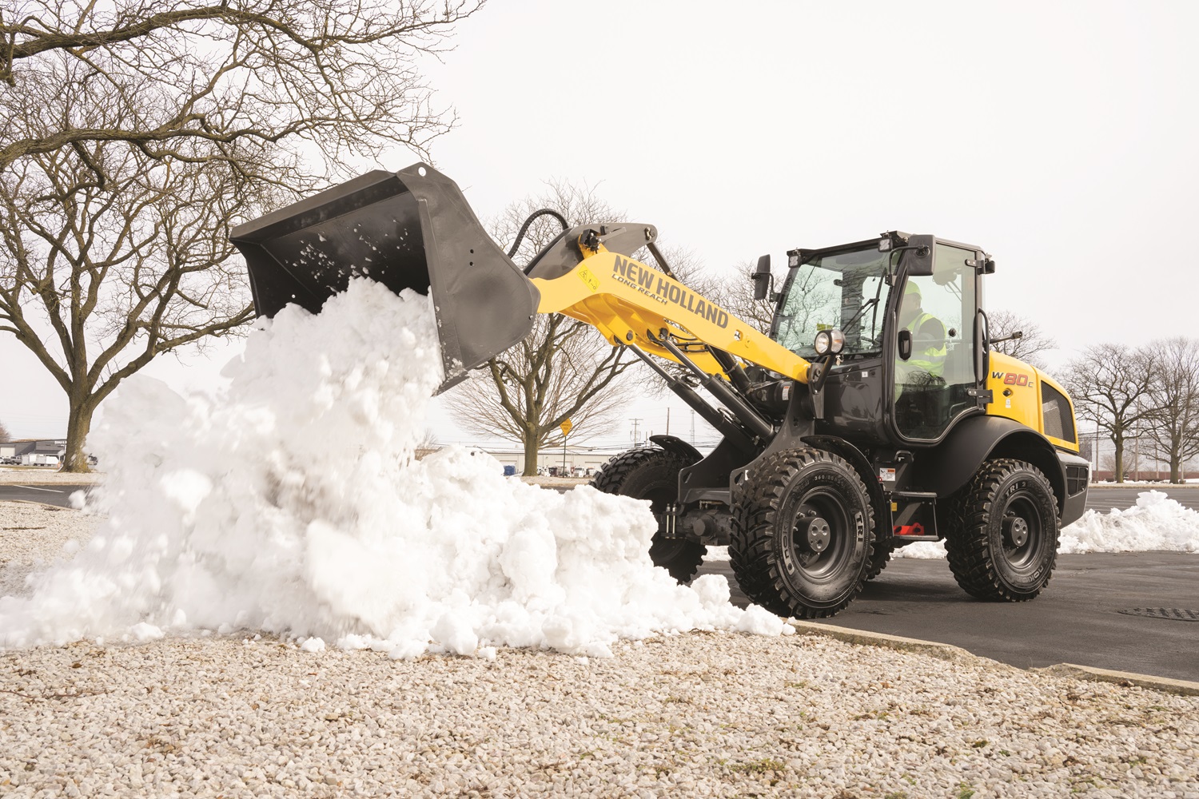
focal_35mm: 33
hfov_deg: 57.2
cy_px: 400
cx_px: 600
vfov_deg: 40.0
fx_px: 1099
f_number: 10
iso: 100
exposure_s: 1/125
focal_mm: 33
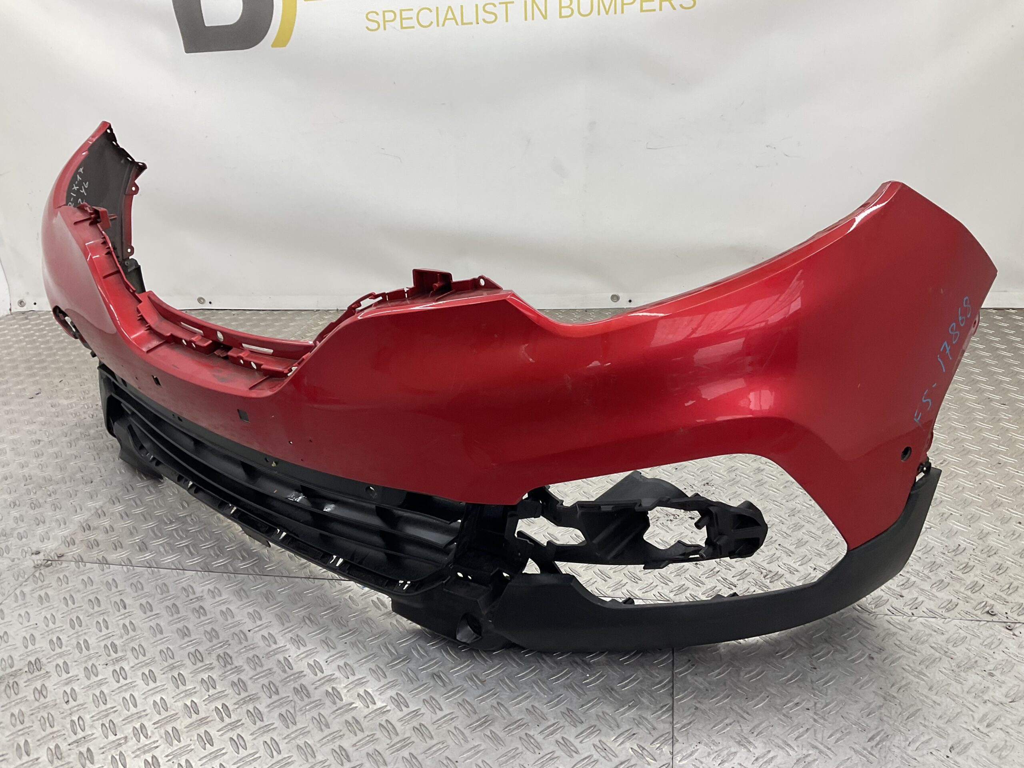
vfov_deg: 48.2
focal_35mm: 29
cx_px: 512
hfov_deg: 61.7
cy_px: 384
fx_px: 858
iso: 32
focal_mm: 3
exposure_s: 1/120
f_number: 1.8
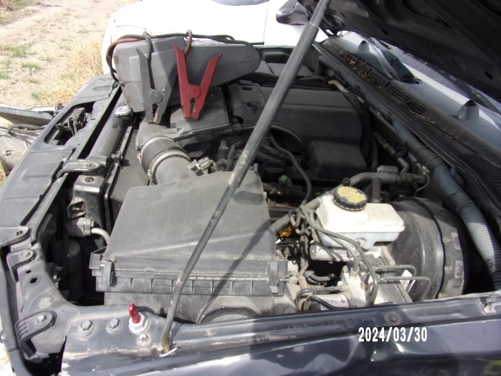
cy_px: 188
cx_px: 250
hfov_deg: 71.6
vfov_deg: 56.8
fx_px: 347
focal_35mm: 24
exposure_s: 1/500
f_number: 3.3
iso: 80
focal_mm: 4.3
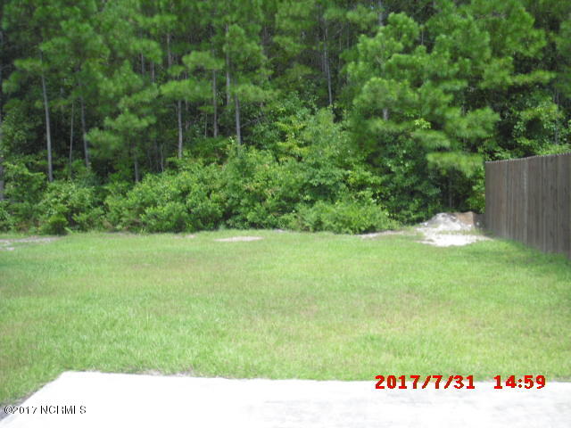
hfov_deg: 49.0
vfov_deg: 37.7
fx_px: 627
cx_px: 286
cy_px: 214
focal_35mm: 38
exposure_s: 1/100
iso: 100
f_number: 5.6
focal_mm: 6.2
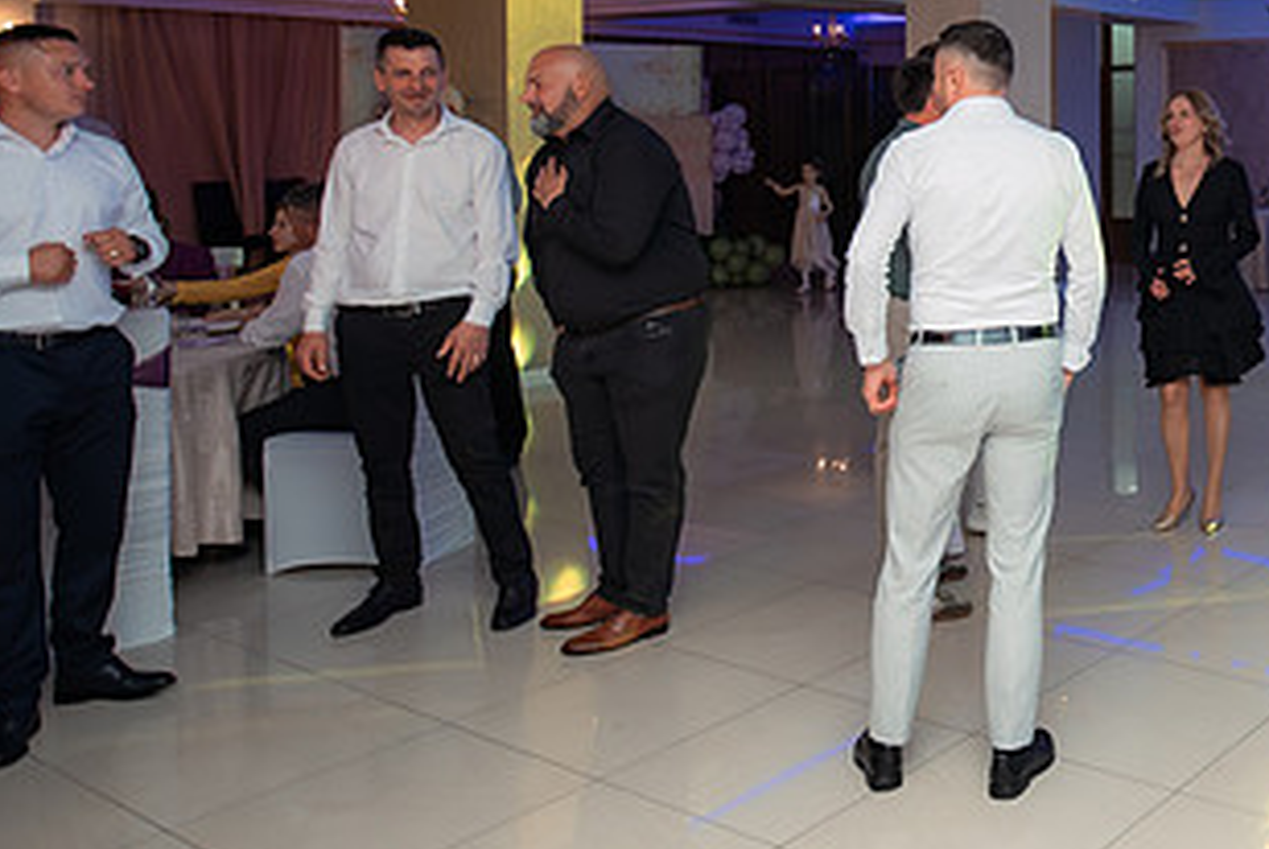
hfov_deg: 43.7
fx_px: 1341
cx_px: 1254
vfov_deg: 34.1
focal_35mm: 38
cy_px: 175
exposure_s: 1/200
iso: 1600
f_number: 2.8
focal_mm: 17
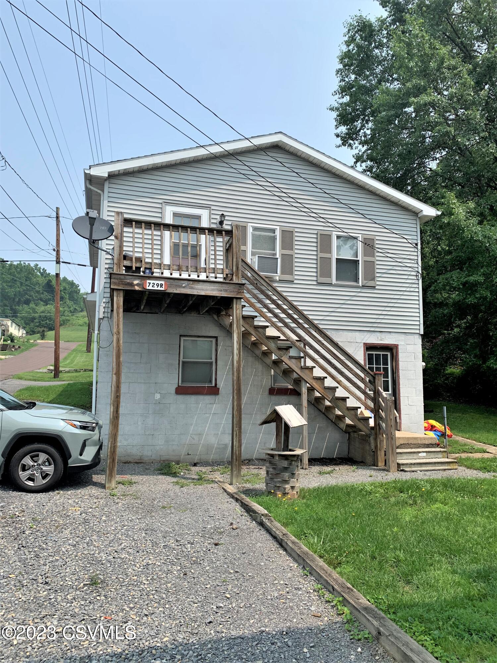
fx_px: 498
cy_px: 332
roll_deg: -0.5
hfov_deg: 53.1
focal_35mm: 26
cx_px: 248
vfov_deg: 67.3
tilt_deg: +9.0
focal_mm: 4.25
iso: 25
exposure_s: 1/2208
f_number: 1.8
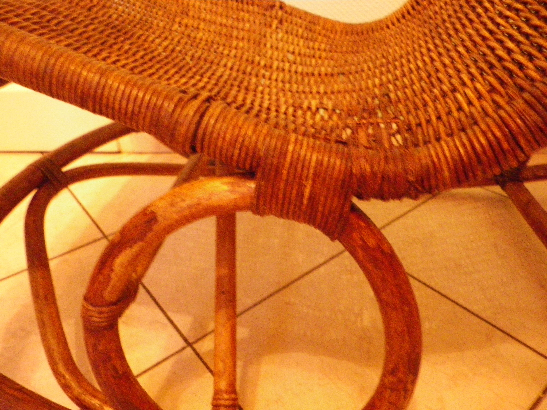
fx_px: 442
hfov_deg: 63.4
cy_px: 205
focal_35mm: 28
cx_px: 274
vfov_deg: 49.7
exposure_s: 1/8
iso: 800
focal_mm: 4.9
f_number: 2.6
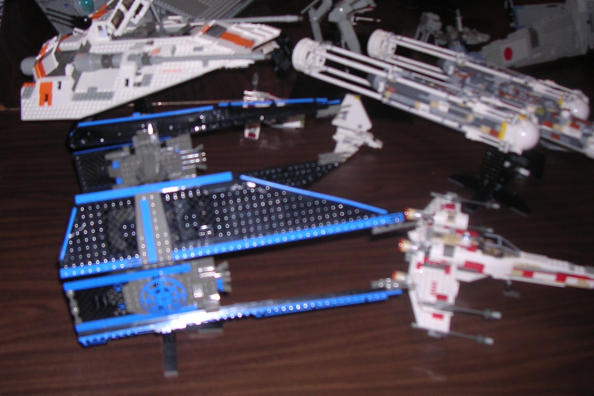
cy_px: 153
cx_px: 264
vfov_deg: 29.1
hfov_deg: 42.7
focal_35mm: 46
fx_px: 759
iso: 100
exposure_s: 1/60.1
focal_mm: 5.8
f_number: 2.8
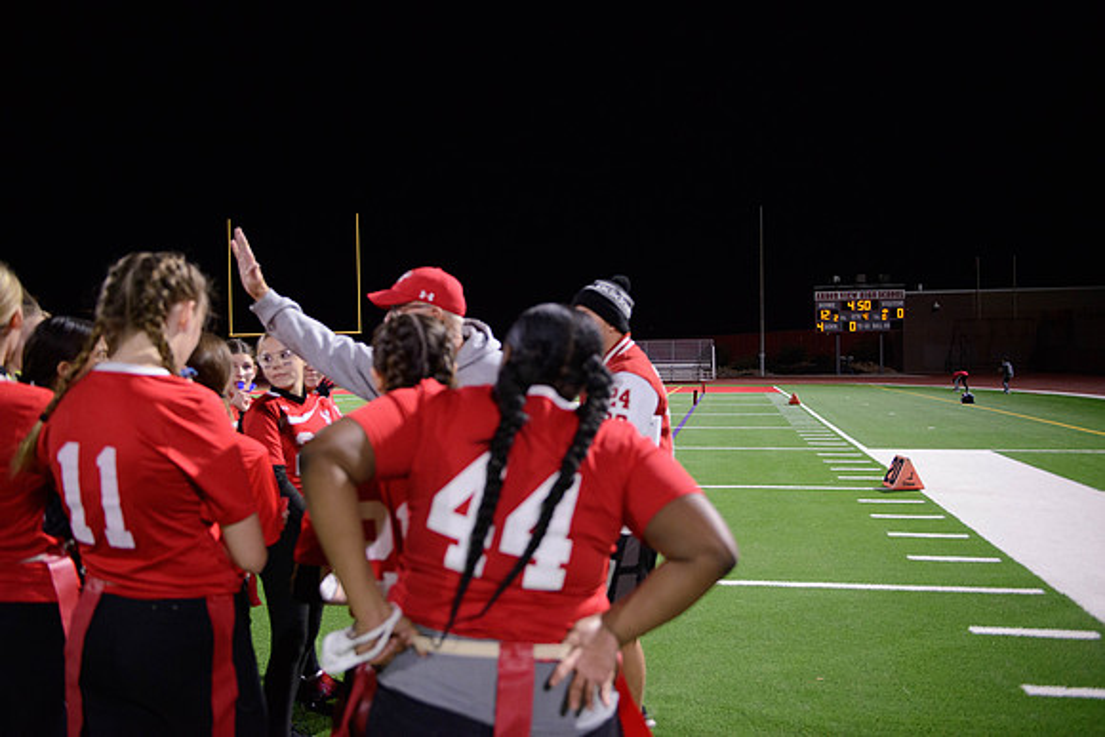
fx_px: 982
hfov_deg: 58.7
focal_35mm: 32
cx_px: 552
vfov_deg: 41.1
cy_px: 368
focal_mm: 32
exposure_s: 1/320
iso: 3200
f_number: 2.8
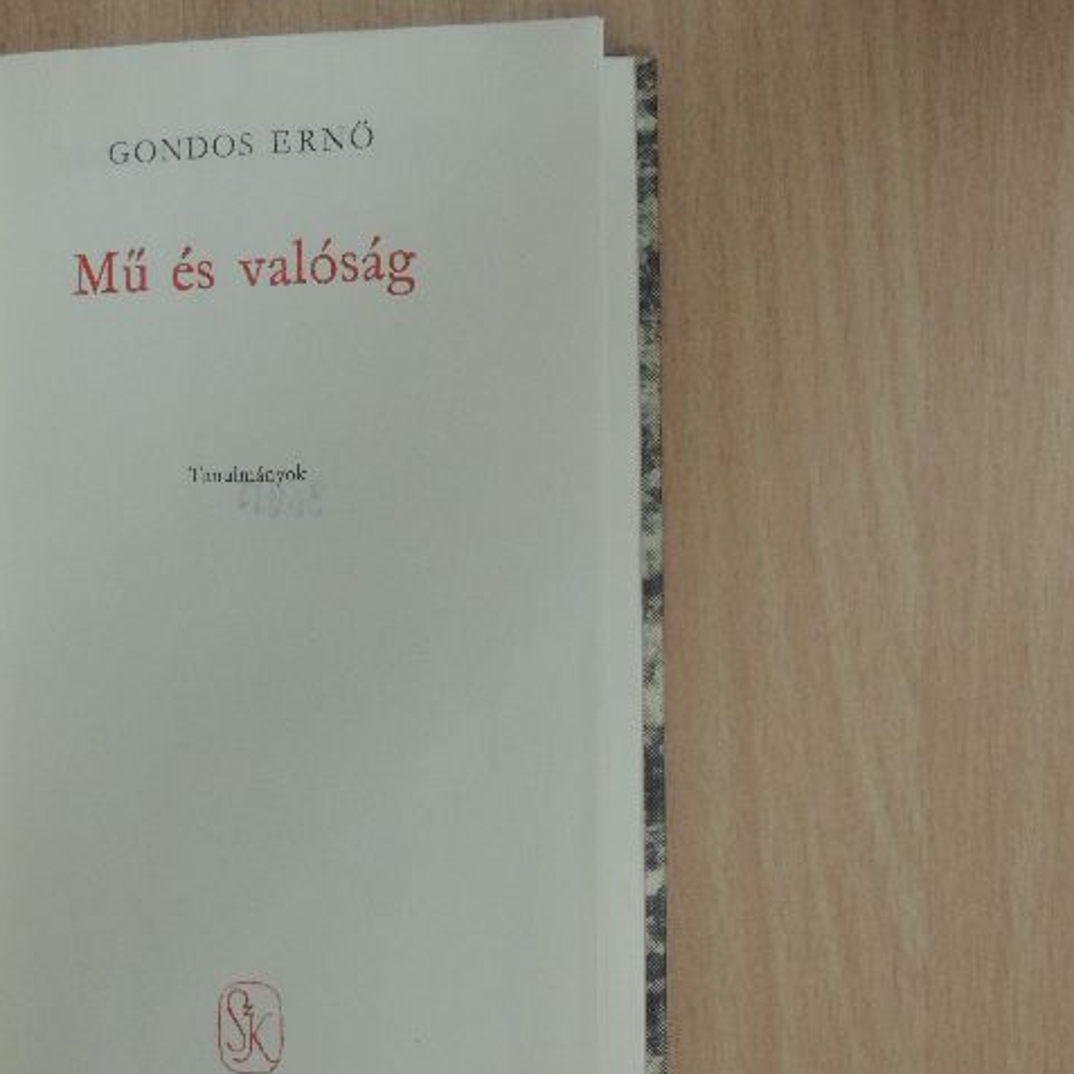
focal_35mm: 83
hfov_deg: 20.9
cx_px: 538
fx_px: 2913
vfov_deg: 20.9
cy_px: 610
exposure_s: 1/30
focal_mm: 12.4
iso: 400
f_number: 3.9
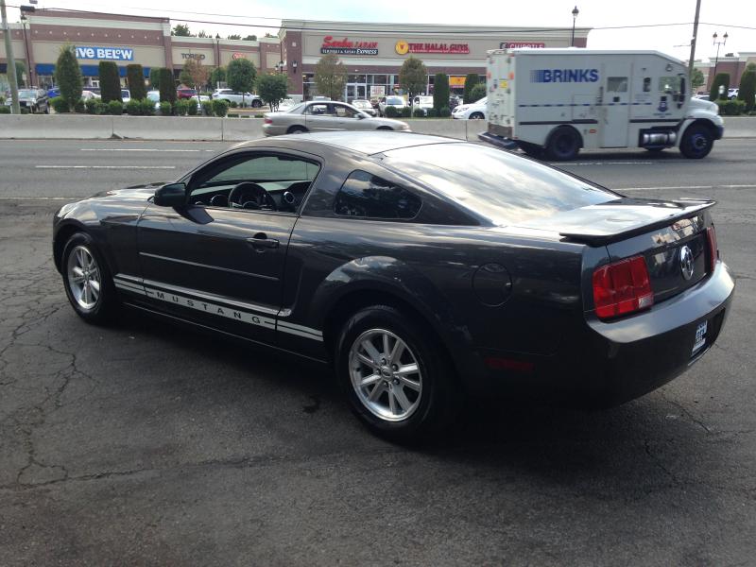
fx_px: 721
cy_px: 284
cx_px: 378
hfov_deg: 55.4
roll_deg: -2.1
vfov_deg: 42.9
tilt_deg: -15.3
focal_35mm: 33
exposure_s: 1/264
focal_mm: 4.12
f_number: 2.4
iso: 50
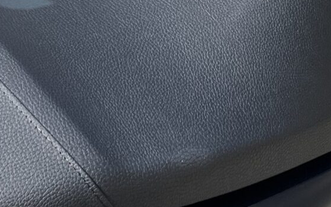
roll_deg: +3.8
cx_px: 185
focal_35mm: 126
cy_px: -121
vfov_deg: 10.0
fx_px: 1137
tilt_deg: -38.1
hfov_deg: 16.6
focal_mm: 5.1
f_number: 1.6
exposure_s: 1/1695
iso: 50
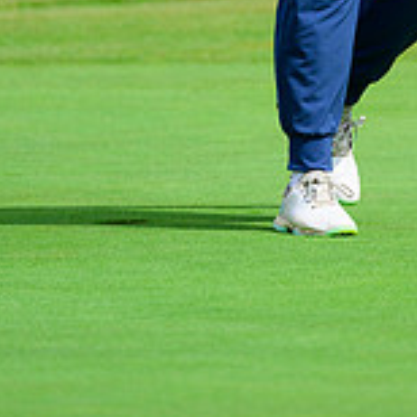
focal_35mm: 845
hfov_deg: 2.1
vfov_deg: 2.1
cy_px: -190
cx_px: 355
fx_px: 11517
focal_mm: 340
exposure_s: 1/3200
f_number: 6.3
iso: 800
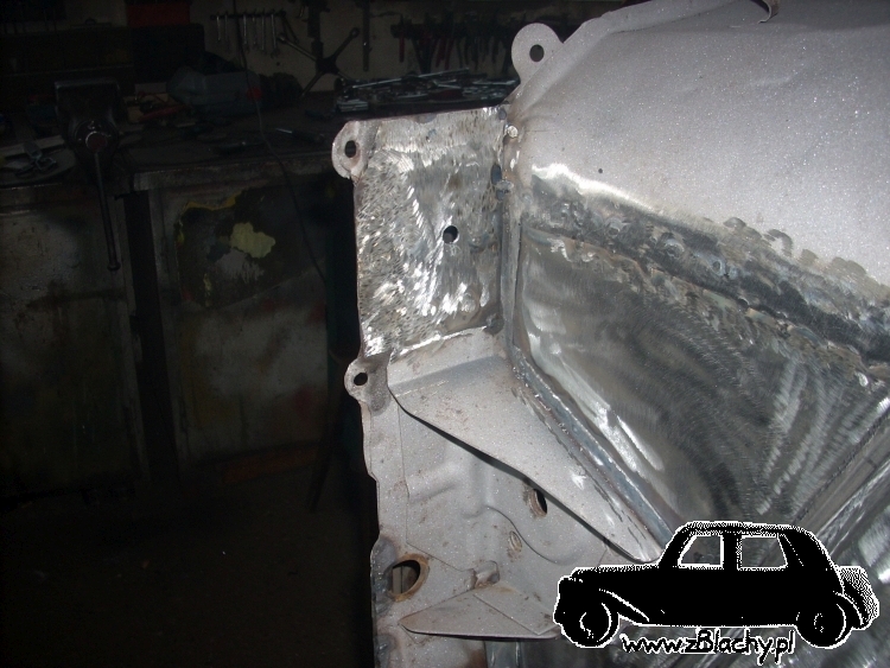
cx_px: 445
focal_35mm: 37
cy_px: 334
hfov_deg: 50.1
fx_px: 952
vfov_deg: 38.7
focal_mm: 6.2
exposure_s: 1/60
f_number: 2.8
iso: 64
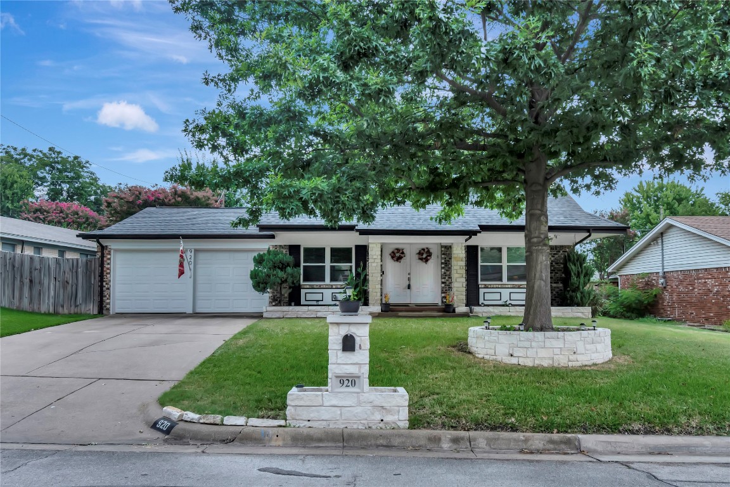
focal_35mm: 30
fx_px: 608
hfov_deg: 61.9
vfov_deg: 43.6
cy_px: 244
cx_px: 365
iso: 400
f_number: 5.6
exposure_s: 1/800
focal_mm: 20
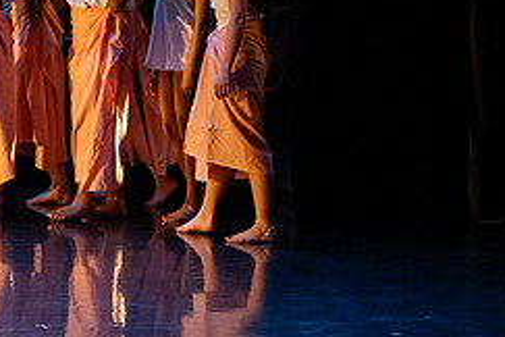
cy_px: -95
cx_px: 5
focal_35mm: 220
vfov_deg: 6.2
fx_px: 3086
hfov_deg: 9.3
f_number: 4
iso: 4000
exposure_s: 1/400
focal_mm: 75
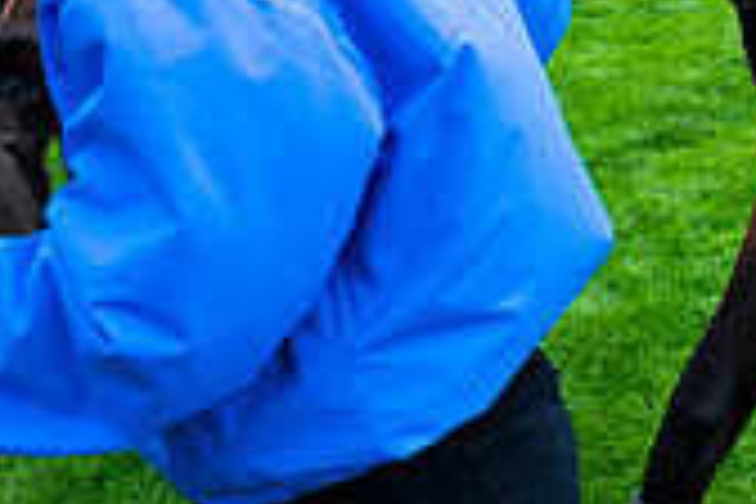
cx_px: 1156
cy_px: -414
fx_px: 2079
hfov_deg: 18.2
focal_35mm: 99
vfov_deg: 12.6
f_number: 4
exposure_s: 1/400
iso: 500
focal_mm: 26.5
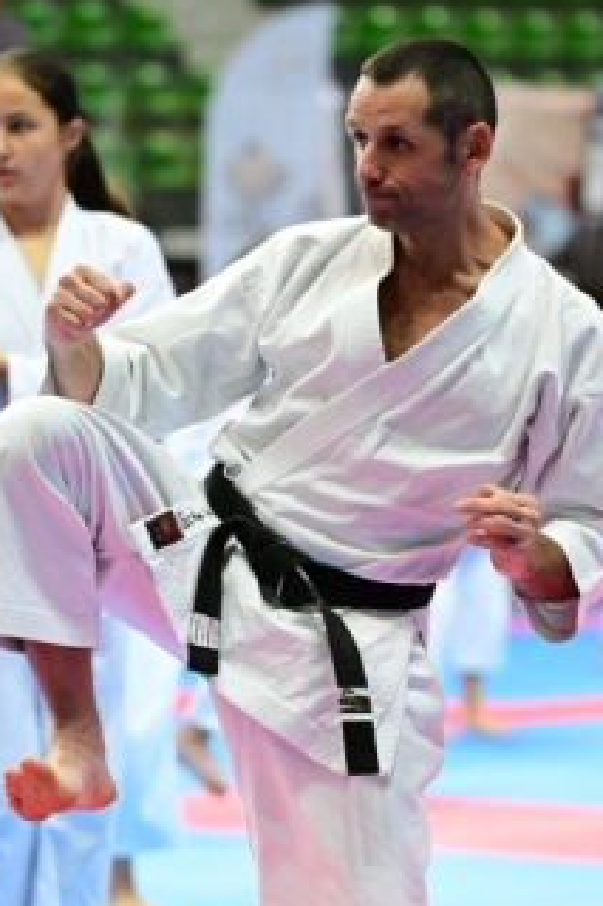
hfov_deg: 7.0
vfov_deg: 10.4
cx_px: 309
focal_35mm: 197
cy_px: 651
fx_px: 4955
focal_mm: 105
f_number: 2.8
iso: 12800
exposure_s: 1/2000
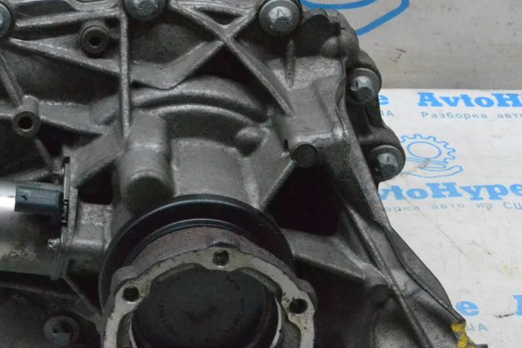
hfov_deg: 21.5
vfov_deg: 14.7
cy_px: 129
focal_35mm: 93
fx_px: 1349
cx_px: 61
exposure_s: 1/160
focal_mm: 34
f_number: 10
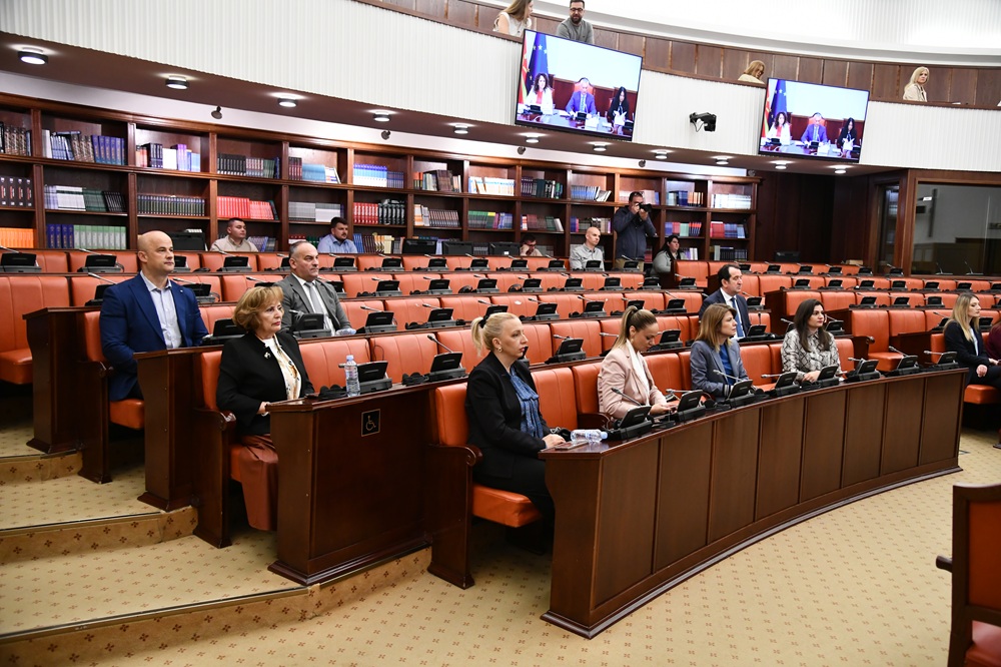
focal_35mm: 27
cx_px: 500
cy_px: 334
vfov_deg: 47.9
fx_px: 750
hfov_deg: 67.4
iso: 3200
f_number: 4
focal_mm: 27
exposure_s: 1/125
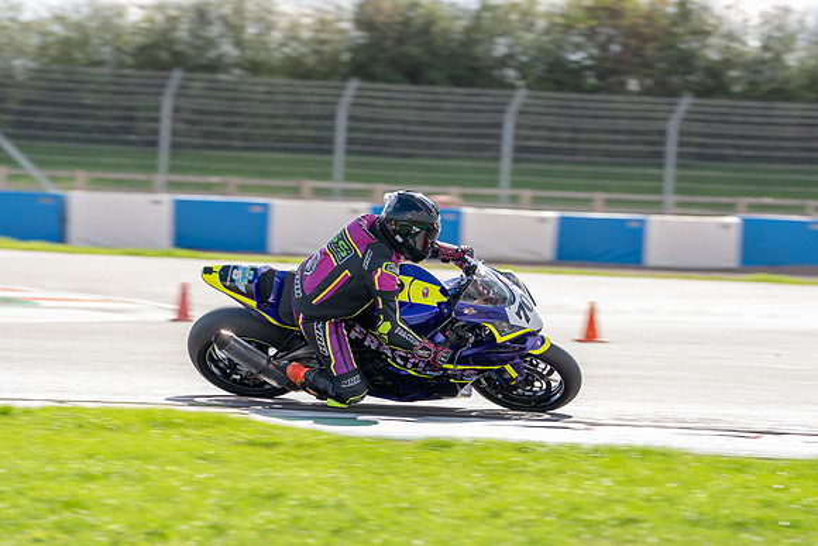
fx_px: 5200
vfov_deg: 6.0
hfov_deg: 9.0
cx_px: 350
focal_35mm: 229
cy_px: 312
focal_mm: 200
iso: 125
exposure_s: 1/400
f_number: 5
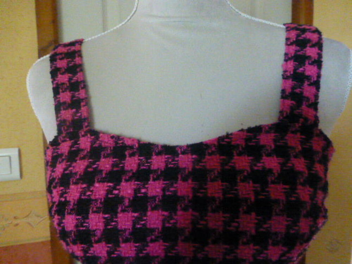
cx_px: 176
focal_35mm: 25
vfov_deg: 54.9
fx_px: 254
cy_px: 132
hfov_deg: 69.4
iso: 3200
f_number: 3.3
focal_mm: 4.3
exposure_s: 1/50
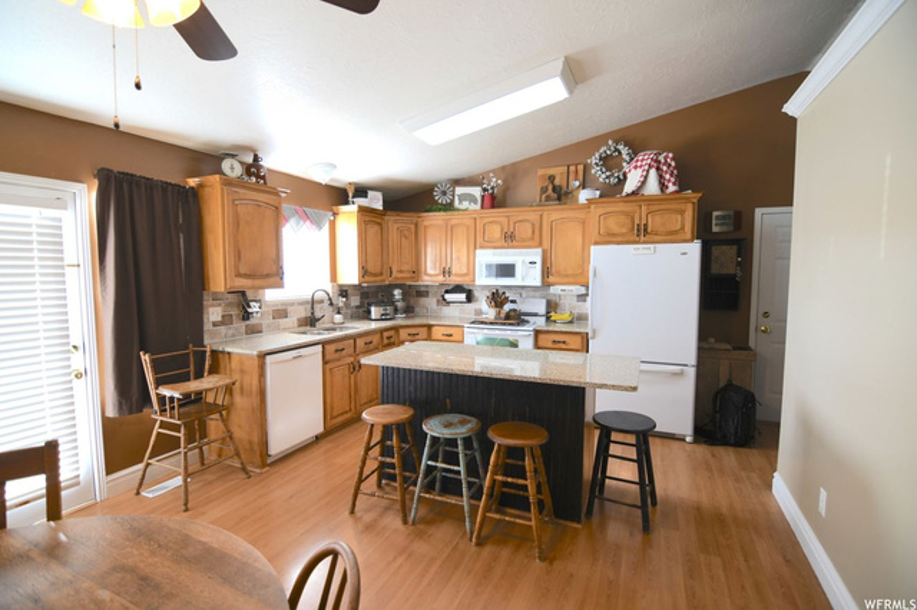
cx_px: 458
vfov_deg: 72.0
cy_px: 305
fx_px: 420
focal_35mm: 16
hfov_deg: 95.0
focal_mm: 11
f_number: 3.2
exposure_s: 1/40
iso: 100
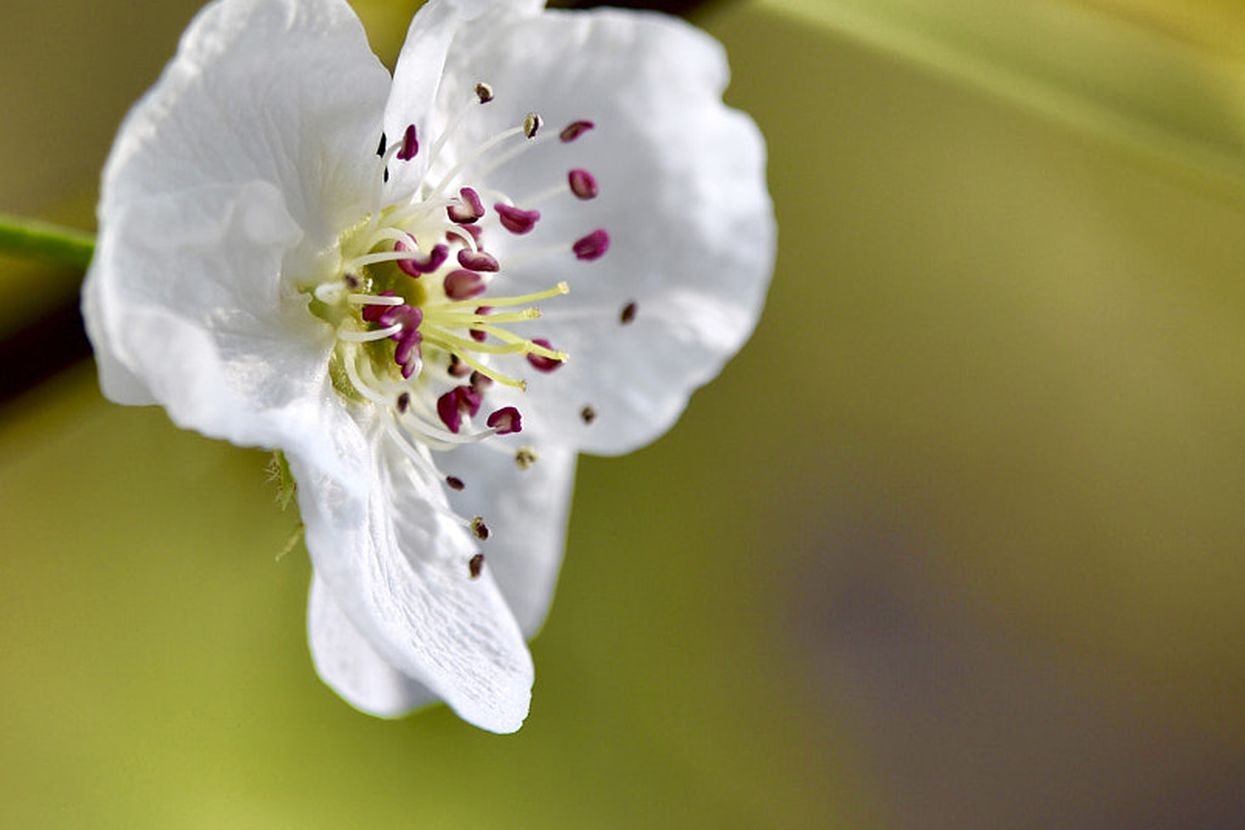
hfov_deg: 2.3
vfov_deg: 1.5
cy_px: 79
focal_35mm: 895
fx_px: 30950
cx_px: 359
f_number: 4
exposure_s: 1/400
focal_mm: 300
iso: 100
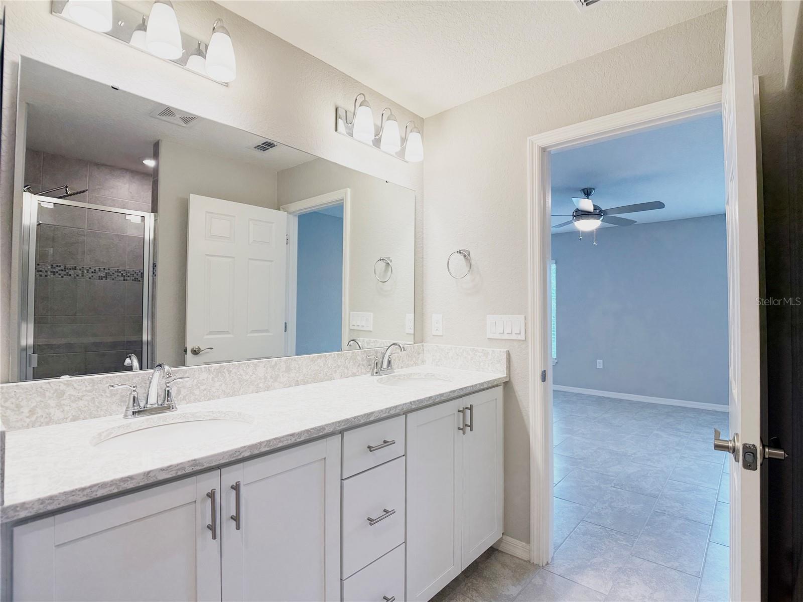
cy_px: 301
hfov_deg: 71.6
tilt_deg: +1.5
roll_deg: -0.5
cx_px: 402
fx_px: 557
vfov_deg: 56.8
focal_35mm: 24
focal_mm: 6.76
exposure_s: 1/150
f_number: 1.78
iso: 80
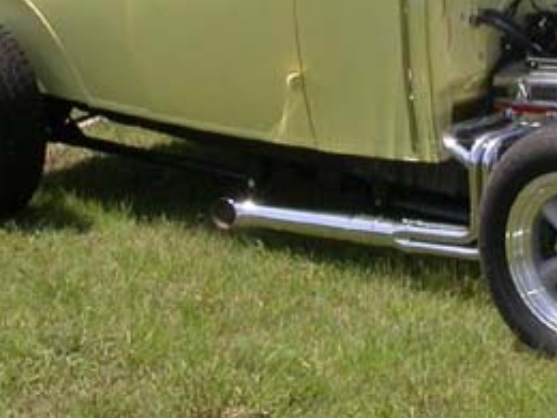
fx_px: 1883
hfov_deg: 16.8
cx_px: 341
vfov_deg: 12.6
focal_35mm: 117
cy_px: 77
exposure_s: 1/318
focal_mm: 7.85
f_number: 7.5
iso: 100
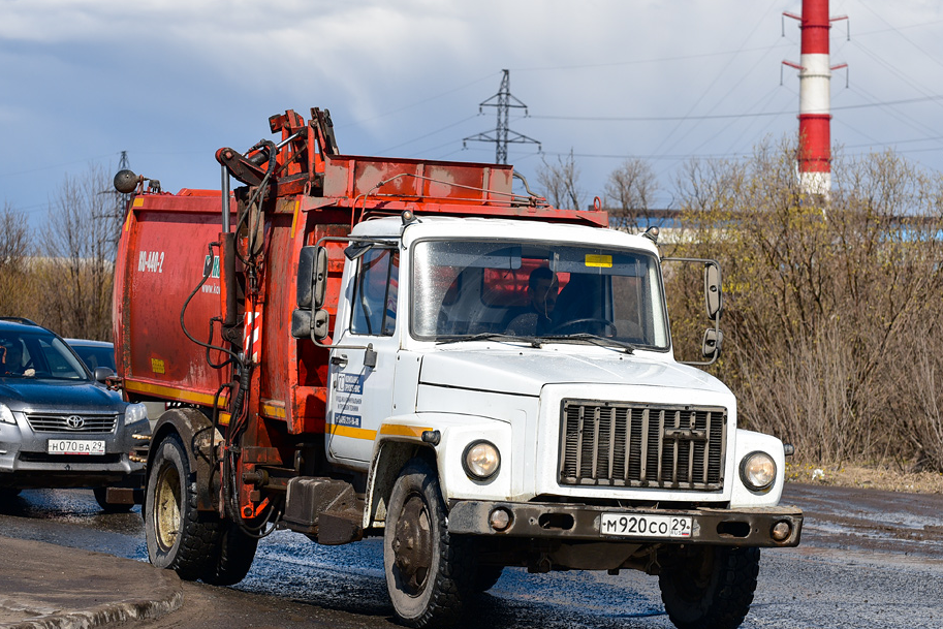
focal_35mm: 113
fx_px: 2960
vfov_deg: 12.1
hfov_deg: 18.1
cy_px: 311
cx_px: 451
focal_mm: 86
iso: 400
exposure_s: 1/2500
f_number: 6.3
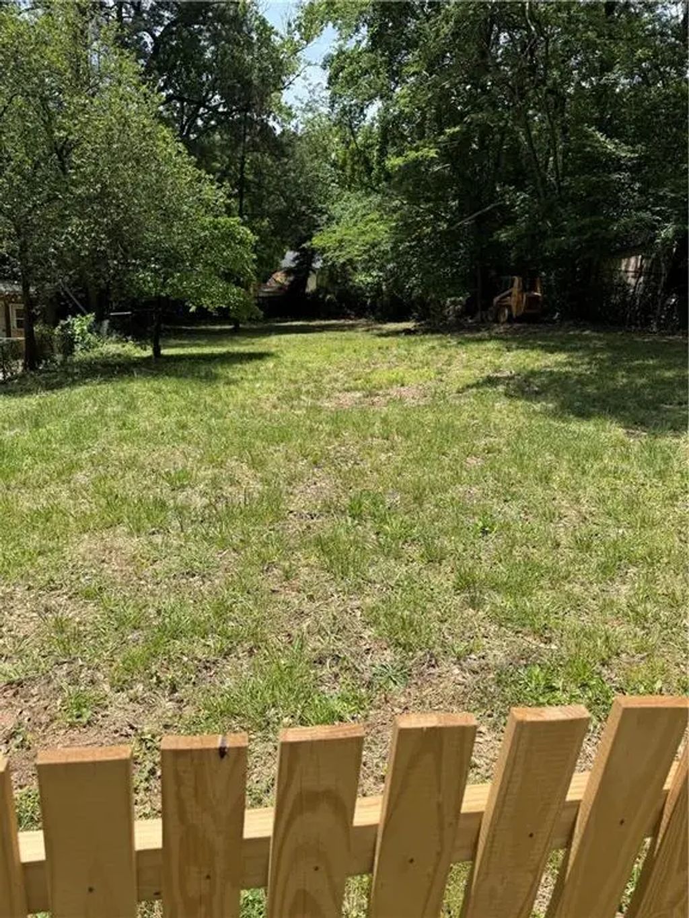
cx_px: 344
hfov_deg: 56.8
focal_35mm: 24
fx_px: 637
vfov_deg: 71.6
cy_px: 459
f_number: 1.78
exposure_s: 1/2703
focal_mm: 6.76
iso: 80
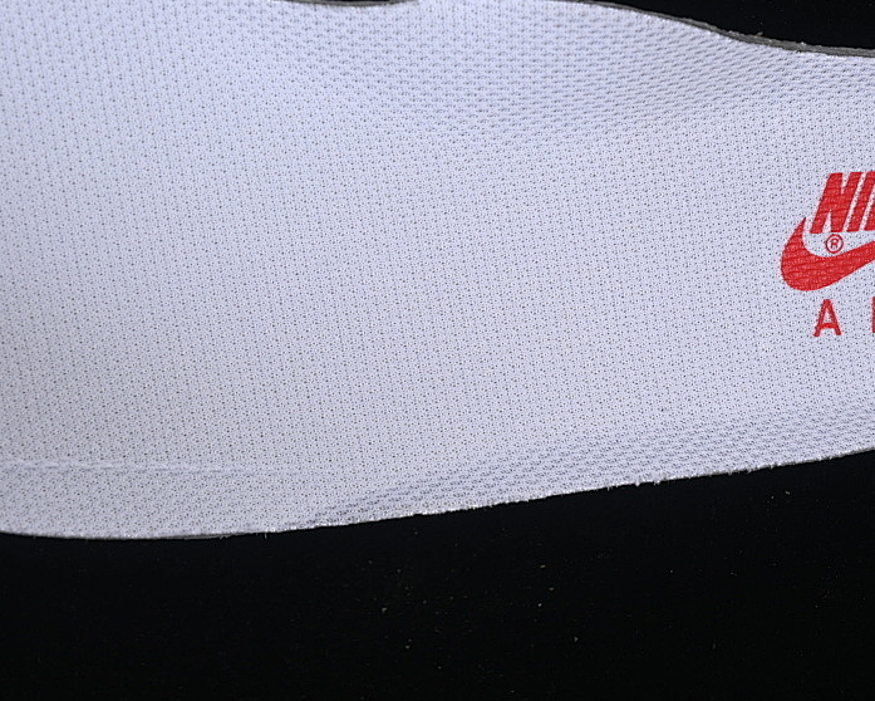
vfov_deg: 14.1
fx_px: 2824
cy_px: 286
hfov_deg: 17.6
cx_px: 378
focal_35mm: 109
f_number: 7.1
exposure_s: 1/80
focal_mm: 50
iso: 160
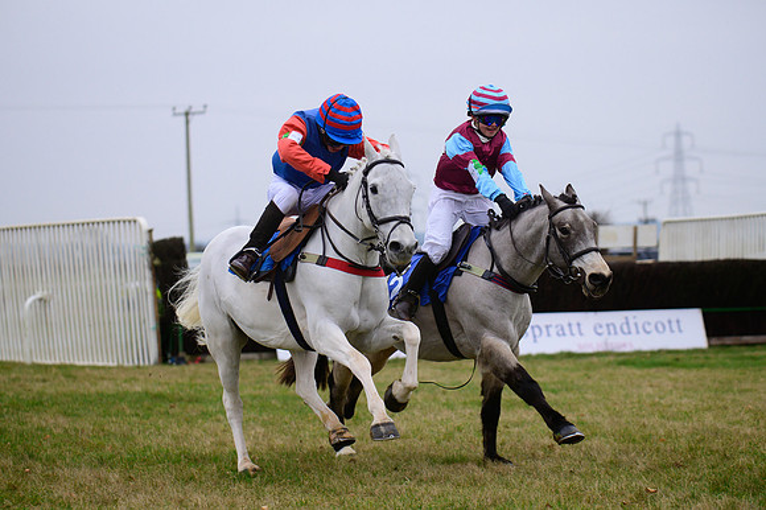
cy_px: 255
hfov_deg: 17.1
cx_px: 383
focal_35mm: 120
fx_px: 2552
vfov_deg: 11.4
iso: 1250
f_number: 5
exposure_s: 1/1000
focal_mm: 120
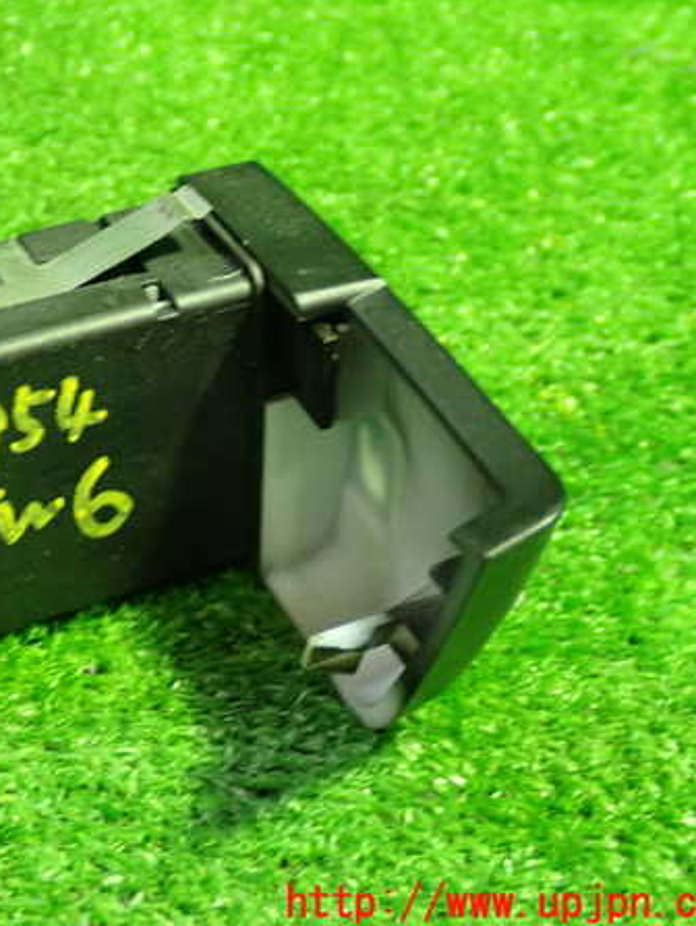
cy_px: 464
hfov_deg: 24.4
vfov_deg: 32.7
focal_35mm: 59
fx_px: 1579
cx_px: 133
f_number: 2.9
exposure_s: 1/30
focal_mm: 7.84
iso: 800
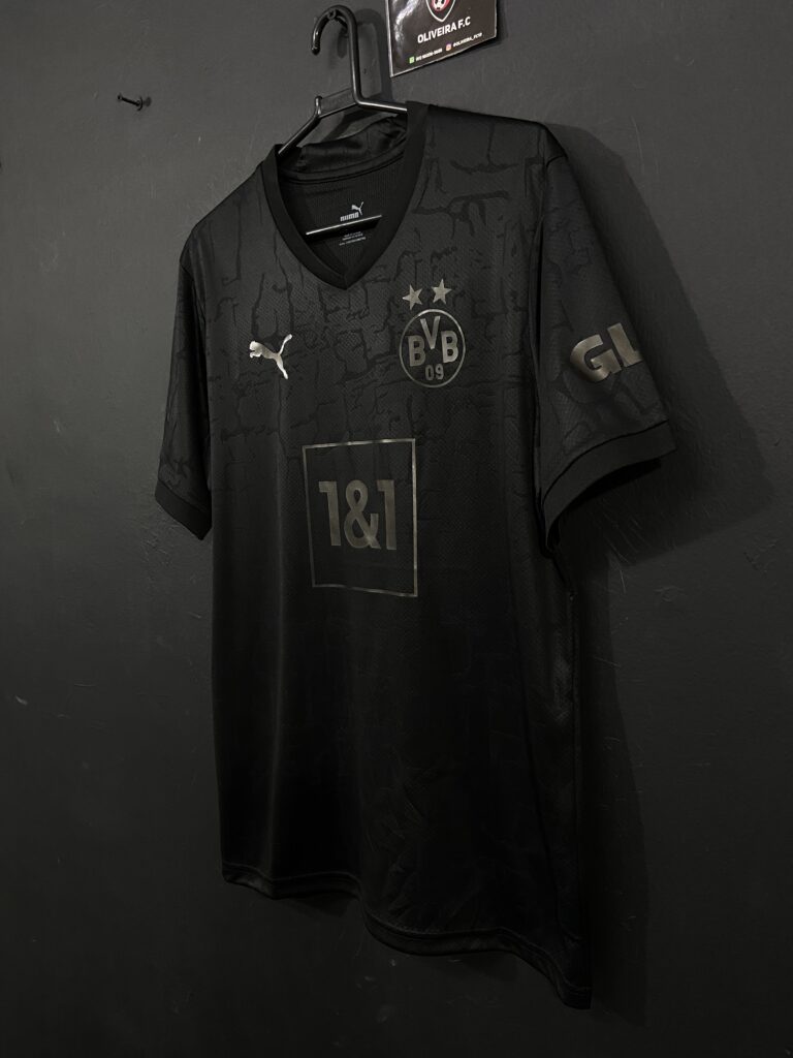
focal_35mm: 26
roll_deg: +3.1
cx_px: 396
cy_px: 529
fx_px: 794
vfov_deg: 67.3
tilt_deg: -4.0
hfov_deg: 53.1
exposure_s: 1/60
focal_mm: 4.25
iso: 400
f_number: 1.8
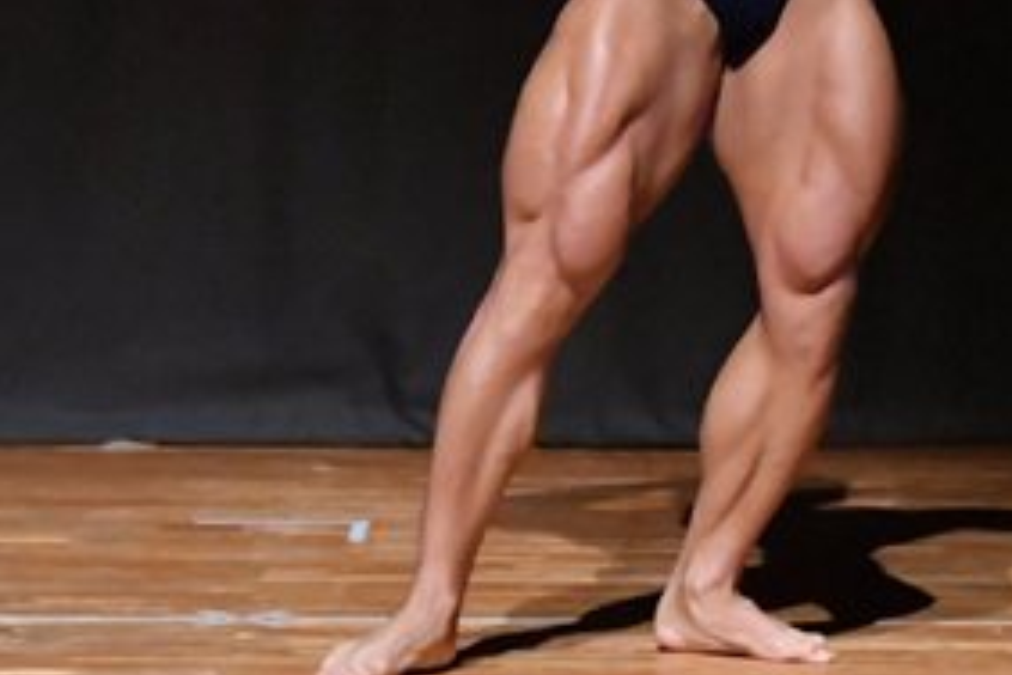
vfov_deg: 2.1
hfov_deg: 3.1
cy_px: 0
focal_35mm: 660
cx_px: 641
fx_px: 18552
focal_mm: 160
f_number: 5.6
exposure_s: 1/400
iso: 12800
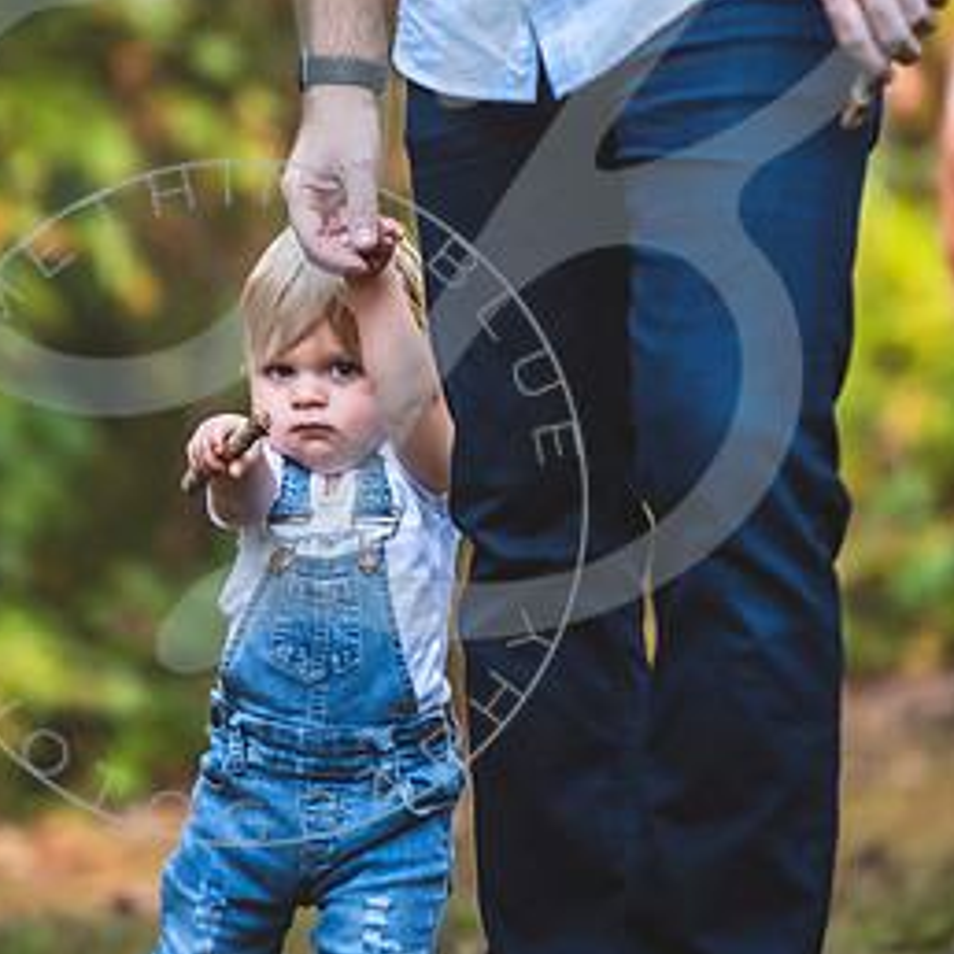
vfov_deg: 5.9
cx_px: 410
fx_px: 9260
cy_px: 222
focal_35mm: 297
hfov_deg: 5.9
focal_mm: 200
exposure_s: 1/320
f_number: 2.8
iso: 400
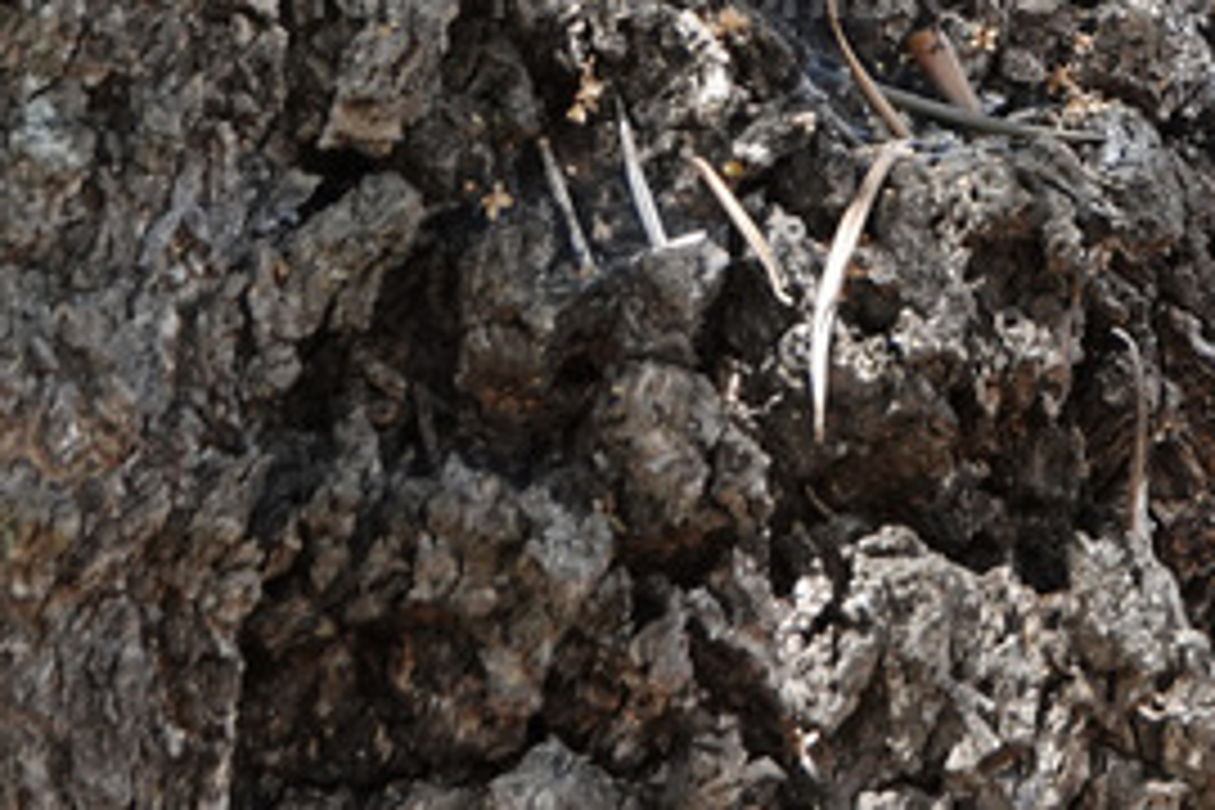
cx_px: 1462
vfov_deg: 2.0
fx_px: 23522
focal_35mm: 697
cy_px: -605
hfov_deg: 3.0
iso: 400
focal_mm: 67.46
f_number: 4
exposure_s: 1/200
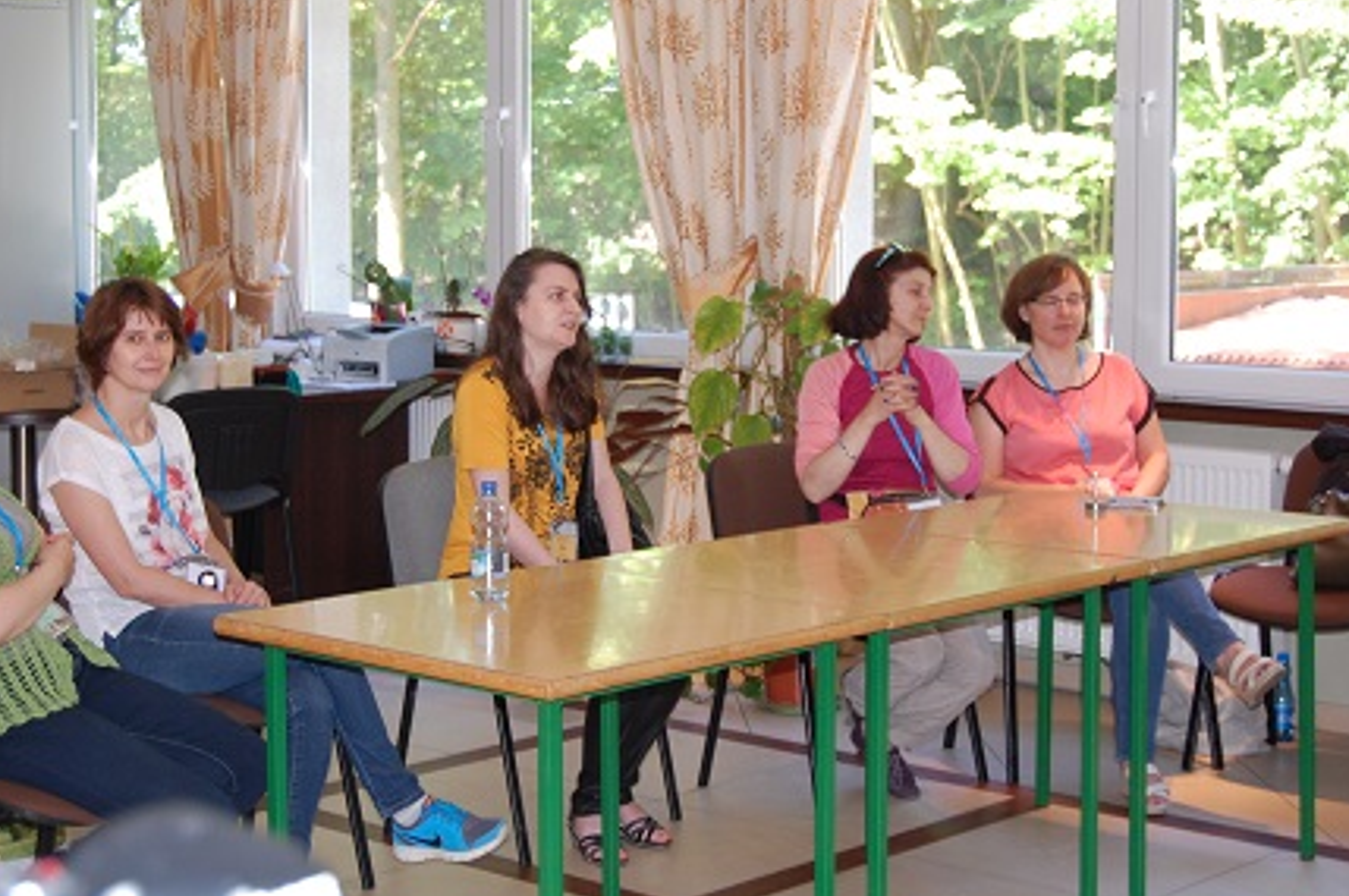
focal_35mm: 68
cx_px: 563
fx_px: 2545
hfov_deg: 29.6
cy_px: 371
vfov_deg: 20.0
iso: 450
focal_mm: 38
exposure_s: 1/60
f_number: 4.8
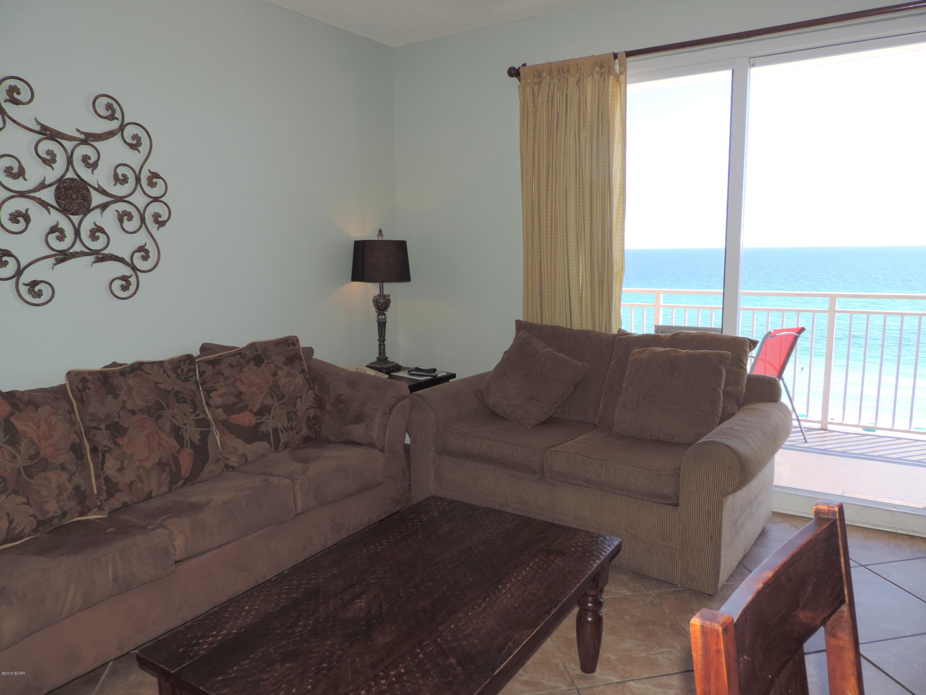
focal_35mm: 24
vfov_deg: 56.8
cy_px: 348
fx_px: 642
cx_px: 463
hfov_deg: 71.6
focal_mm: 4.3
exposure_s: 1/160
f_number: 3
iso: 80
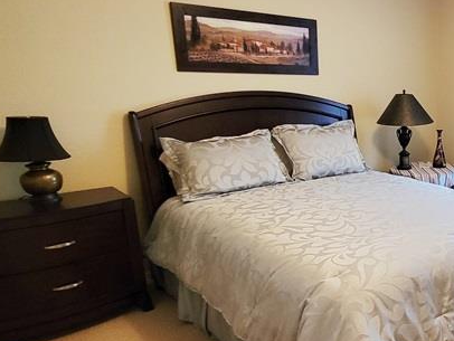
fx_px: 420
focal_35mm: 32
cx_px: 470
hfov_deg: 46.1
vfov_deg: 44.2
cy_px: 182
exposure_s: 1/40
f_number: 2.2
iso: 320
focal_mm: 2.2
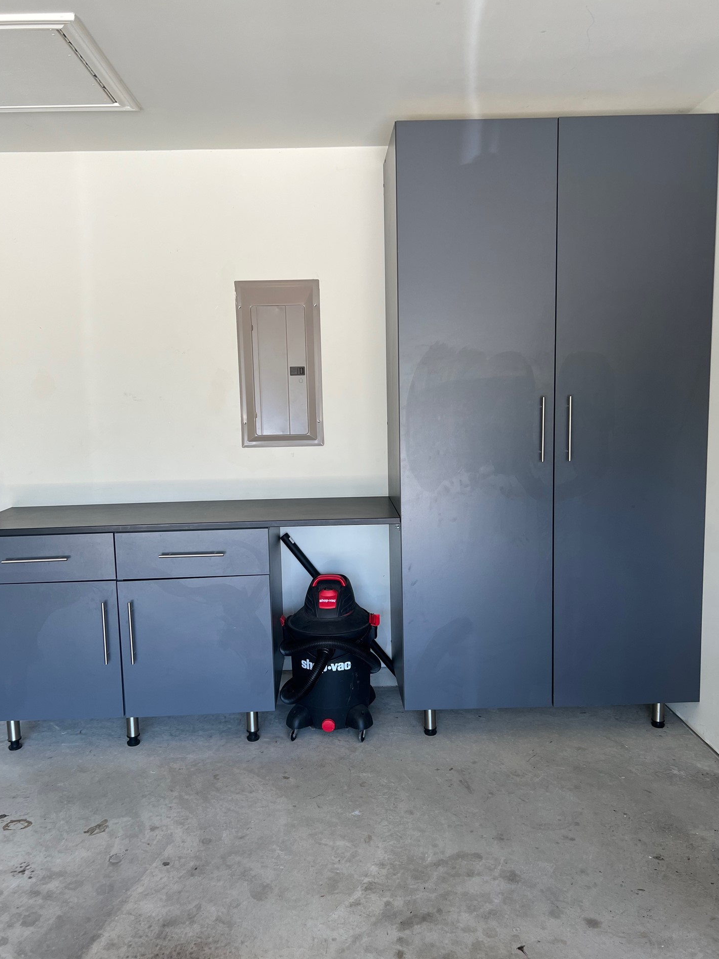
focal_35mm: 28
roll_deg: +2.1
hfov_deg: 49.7
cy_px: 479
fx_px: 776
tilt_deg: -6.2
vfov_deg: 63.5
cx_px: 344
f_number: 1.5
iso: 32
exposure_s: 1/120
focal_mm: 5.7
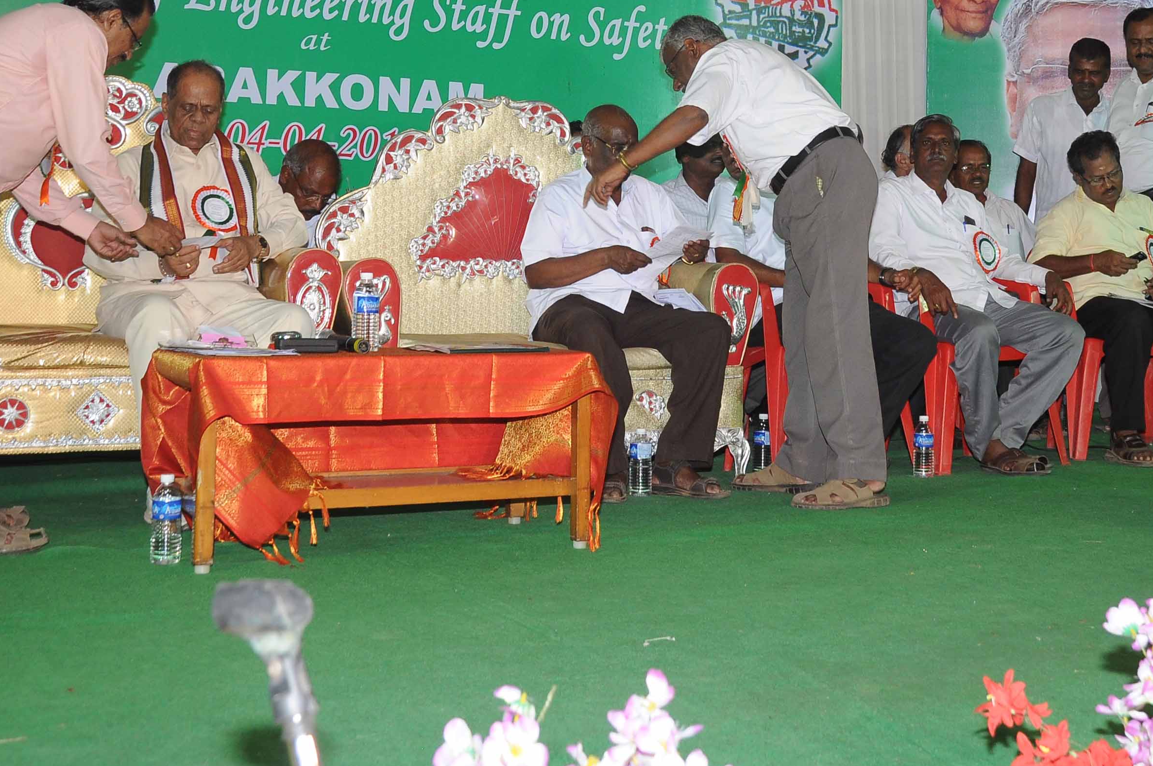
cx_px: 706
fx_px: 1820
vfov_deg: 23.2
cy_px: 93
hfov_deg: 35.0
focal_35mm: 57
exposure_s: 1/125
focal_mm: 21
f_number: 6.3
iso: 400
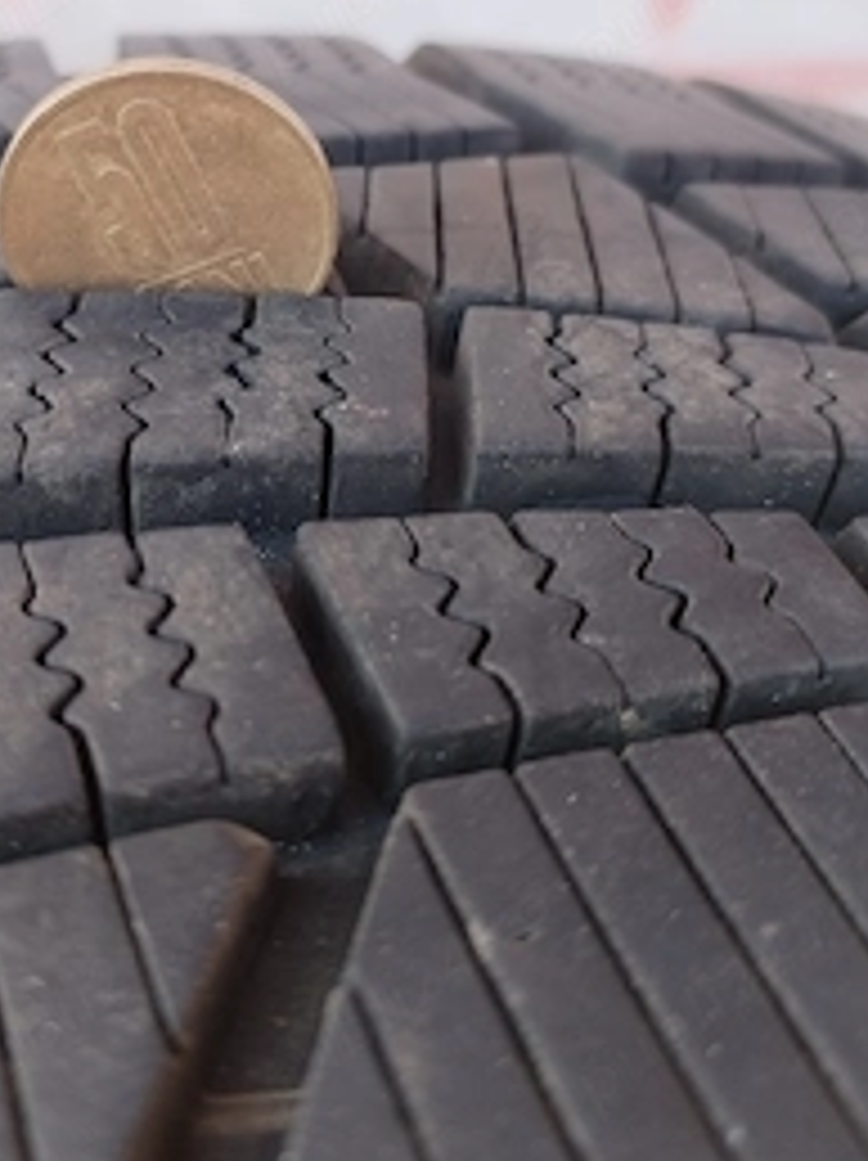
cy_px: 382
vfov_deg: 41.5
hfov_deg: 31.7
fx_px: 1507
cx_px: 247
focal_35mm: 45
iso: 102
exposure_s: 1/100
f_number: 1.8
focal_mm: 4.75
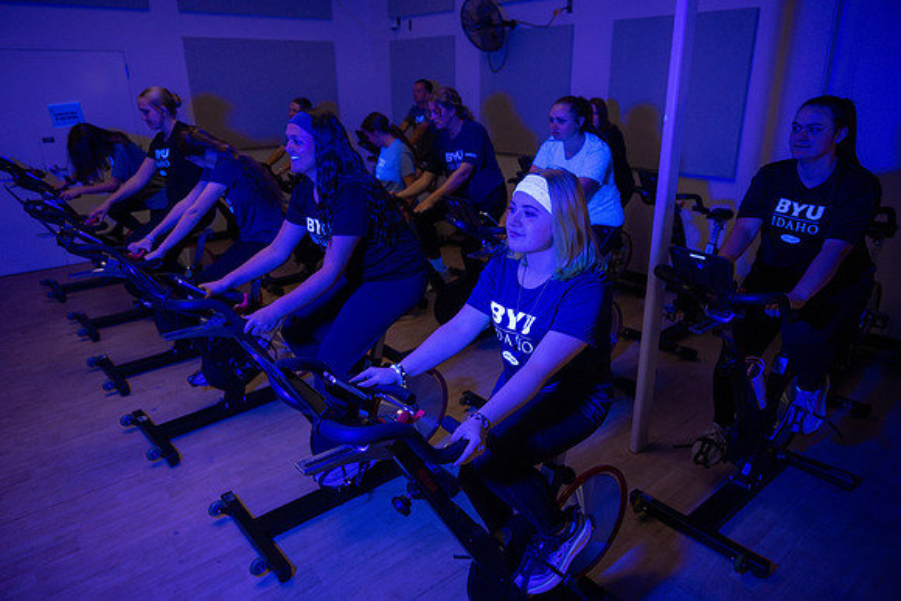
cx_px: 450
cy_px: 300
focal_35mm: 24
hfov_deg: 73.7
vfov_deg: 53.2
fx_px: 601
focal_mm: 24
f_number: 2.8
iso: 6400
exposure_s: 1/160
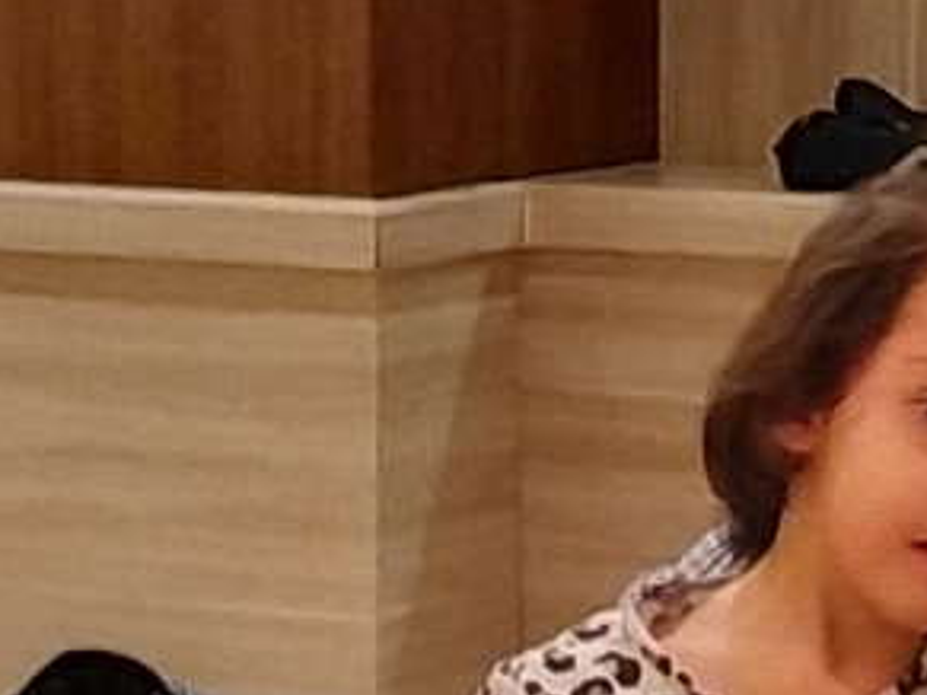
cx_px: 1064
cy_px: 217
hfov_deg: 14.5
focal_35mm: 132
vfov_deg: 11.2
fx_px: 3533
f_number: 1.9
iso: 1600
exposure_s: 1/20
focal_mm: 3.94
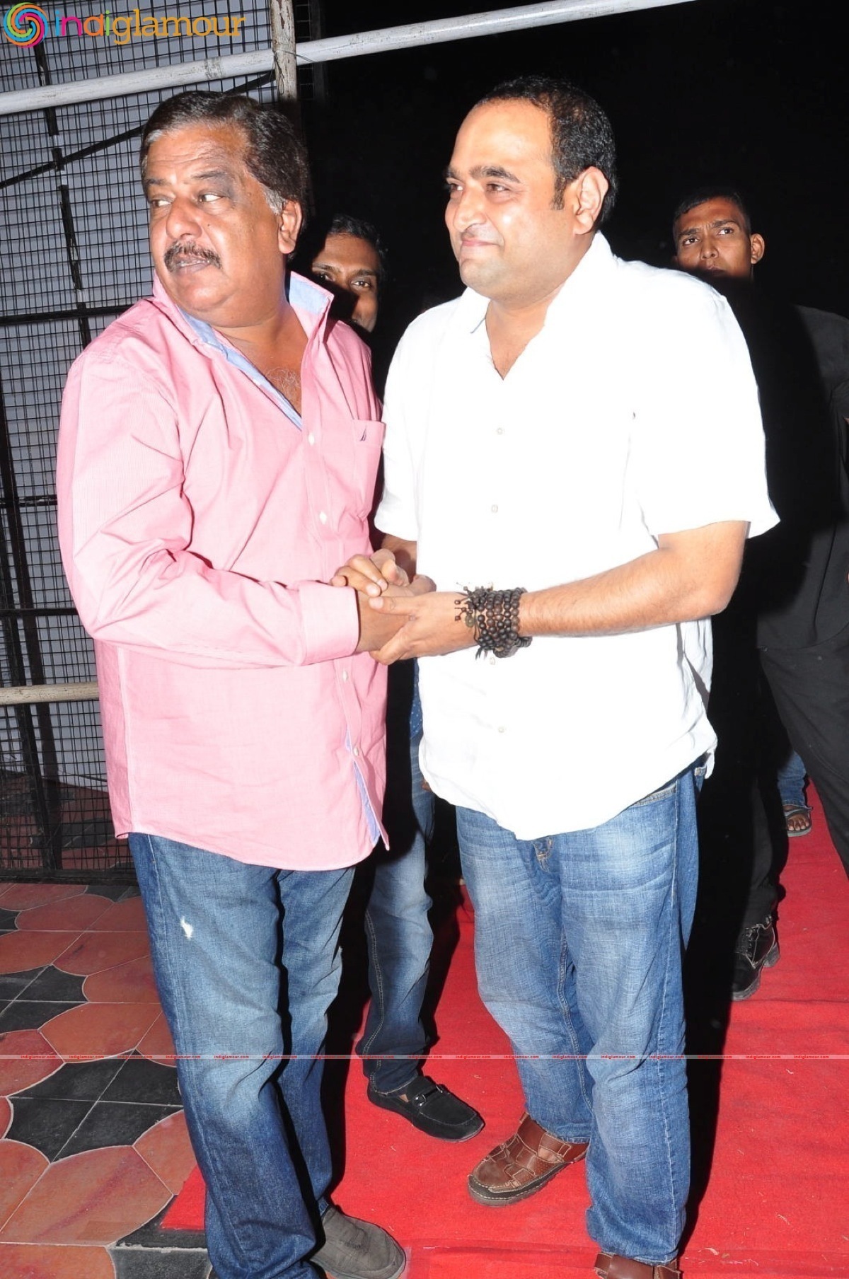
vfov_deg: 59.6
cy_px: 640
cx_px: 424
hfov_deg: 41.6
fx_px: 1118
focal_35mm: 32
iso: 500
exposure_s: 1/125
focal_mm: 21
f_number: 9
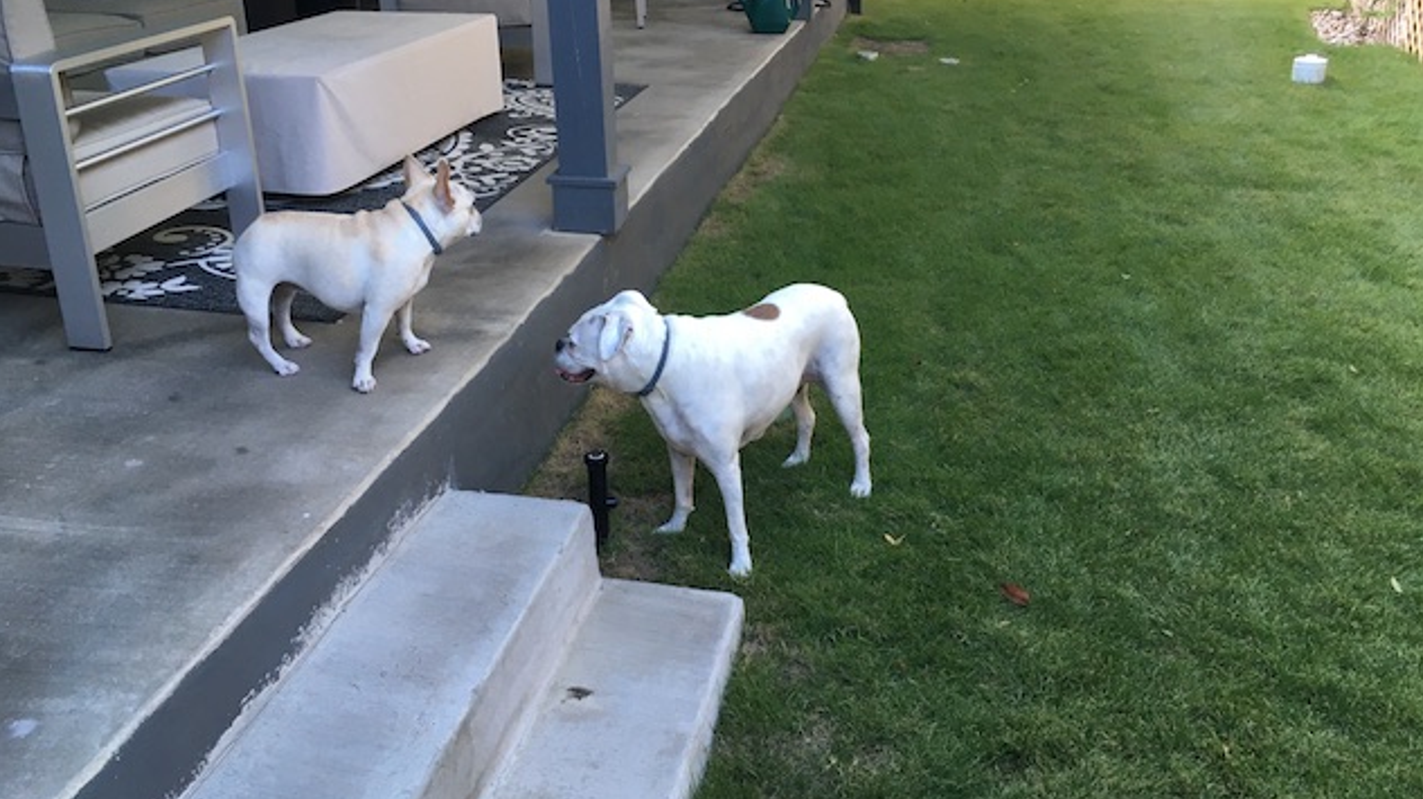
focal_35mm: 32
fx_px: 1207
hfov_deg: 61.0
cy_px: 353
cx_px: 712
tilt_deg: -23.8
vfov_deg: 36.6
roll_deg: +1.0
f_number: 2.2
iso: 25
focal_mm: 4.15
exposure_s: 1/30
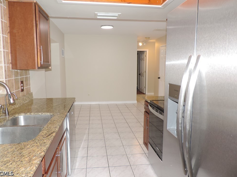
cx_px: 114
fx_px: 171
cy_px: 85
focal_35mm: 25
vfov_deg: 54.9
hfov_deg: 69.4
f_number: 3
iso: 200
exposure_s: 1/30
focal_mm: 4.3
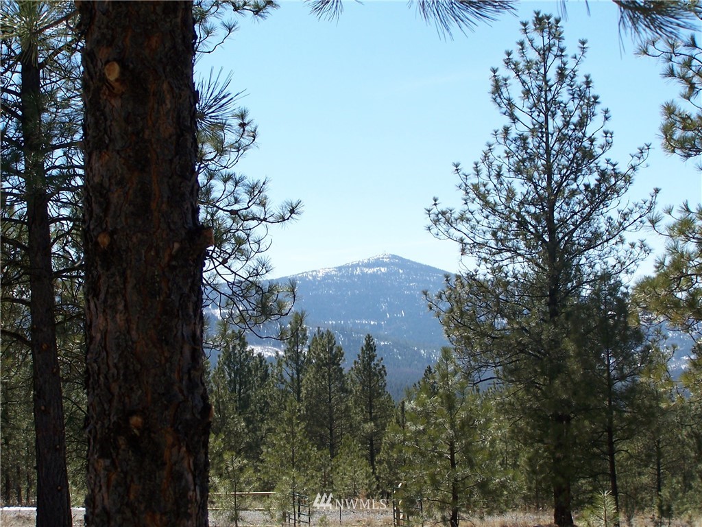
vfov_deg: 21.9
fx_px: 1359
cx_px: 351
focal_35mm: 67
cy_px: 264
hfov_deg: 29.0
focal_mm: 11.1
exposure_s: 1/800
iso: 80
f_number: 3.2
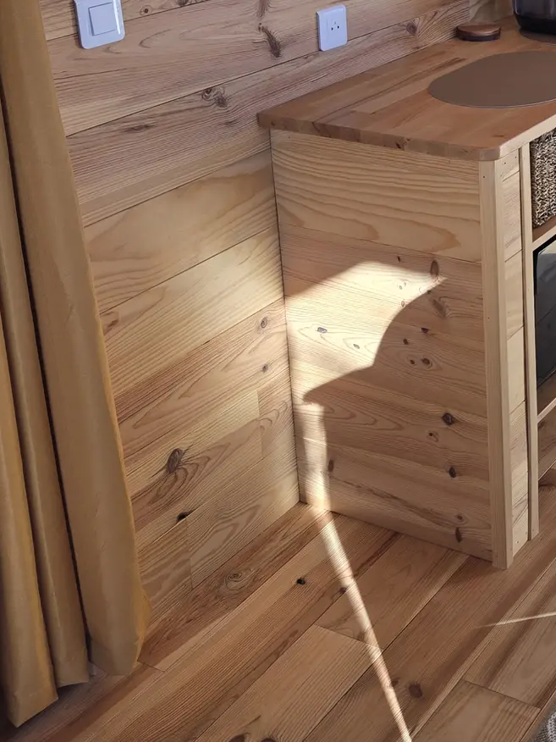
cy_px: 79
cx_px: 636
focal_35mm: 56
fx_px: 1199
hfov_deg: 24.1
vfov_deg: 32.7
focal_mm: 5.4
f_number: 1.8
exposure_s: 1/180
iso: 40
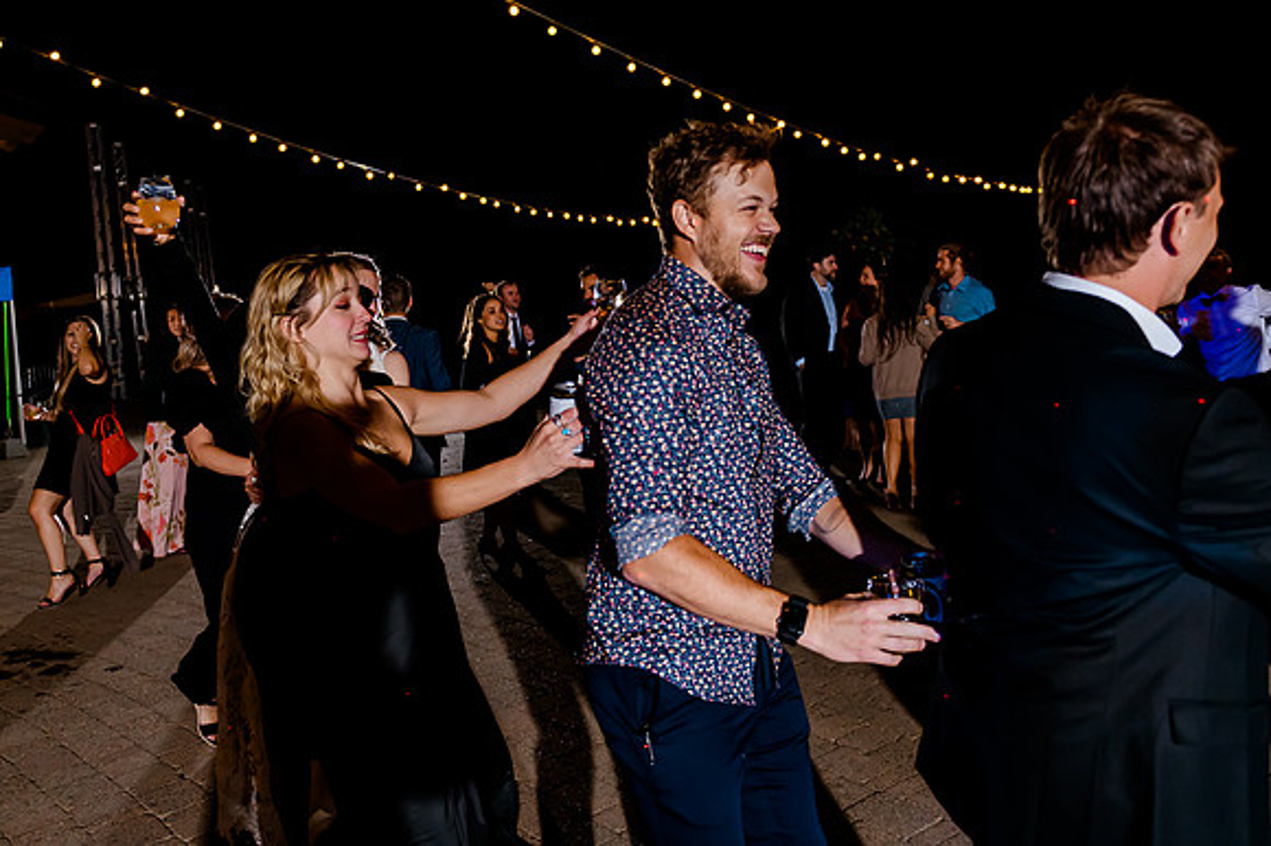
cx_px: 636
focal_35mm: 30
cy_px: 325
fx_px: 1043
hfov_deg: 62.7
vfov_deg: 43.8
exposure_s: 1/125
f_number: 2.8
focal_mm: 24
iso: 2500
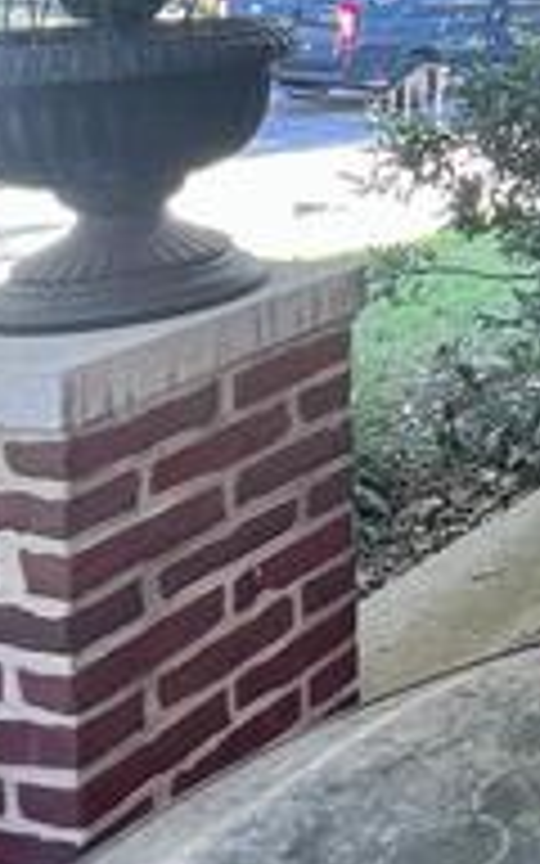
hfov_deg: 15.9
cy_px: -58
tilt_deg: -0.2
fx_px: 1295
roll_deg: -1.6
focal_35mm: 55
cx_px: 1192
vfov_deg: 32.9
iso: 125
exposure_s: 1/99
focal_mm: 1.57
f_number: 1.8
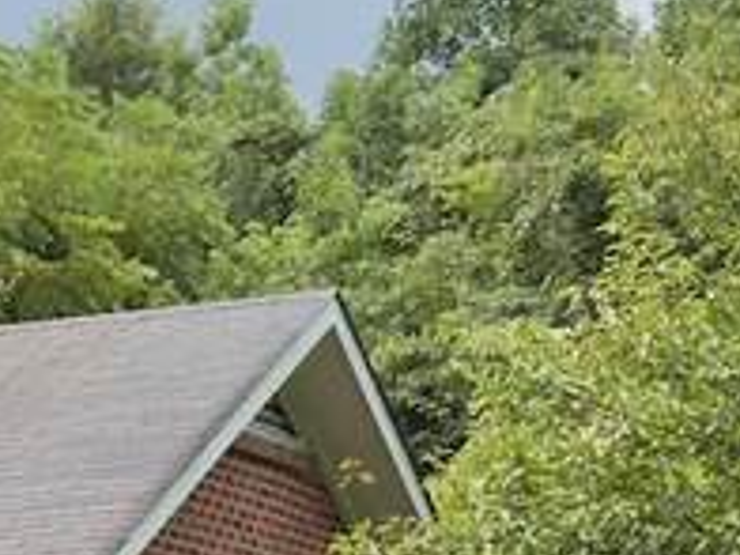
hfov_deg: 10.7
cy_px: 940
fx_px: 3634
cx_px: -732
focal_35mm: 170
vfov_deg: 8.5
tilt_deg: -0.9
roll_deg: +0.5
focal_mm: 6.76
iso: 100
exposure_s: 1/2545
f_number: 1.78
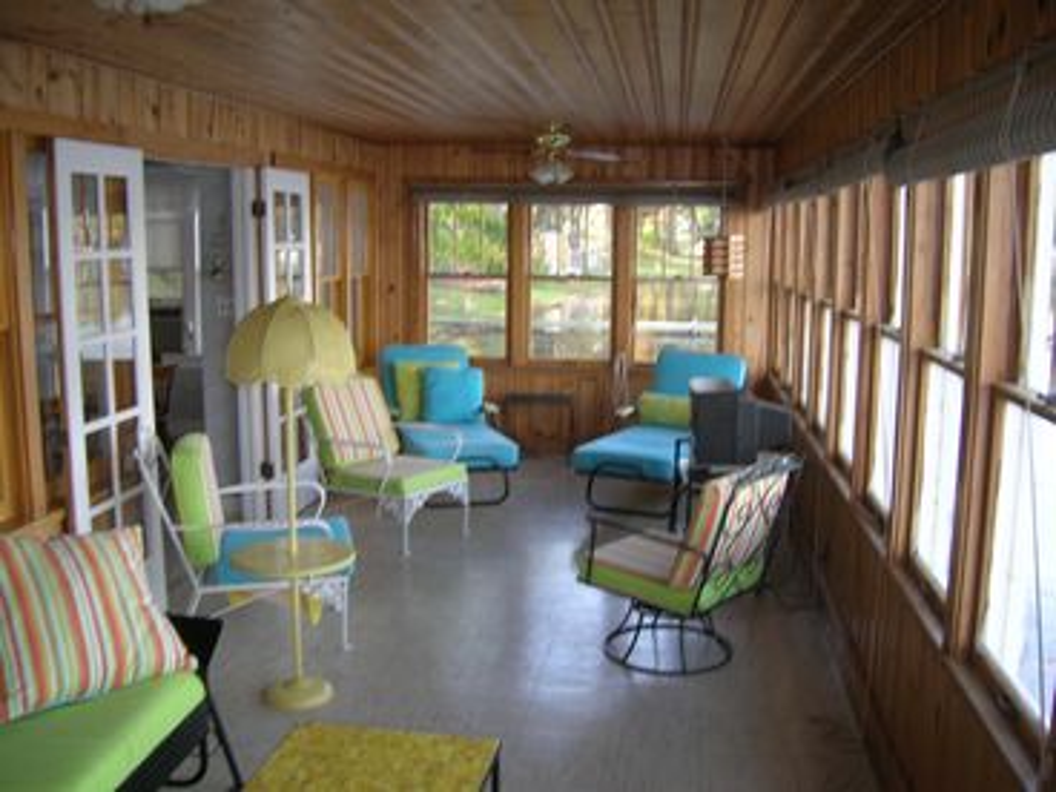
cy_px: 396
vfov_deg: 41.8
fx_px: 1037
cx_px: 528
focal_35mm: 34
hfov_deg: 54.0
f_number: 2.9
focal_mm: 5.7
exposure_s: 1/65.1
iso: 71
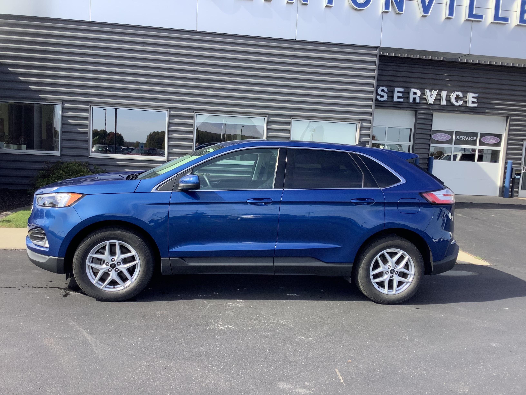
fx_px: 471
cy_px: 198
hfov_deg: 58.4
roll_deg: -1.5
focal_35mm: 31
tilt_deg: -4.1
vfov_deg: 45.4
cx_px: 263
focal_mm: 3.3
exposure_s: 1/295
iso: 25
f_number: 2.4
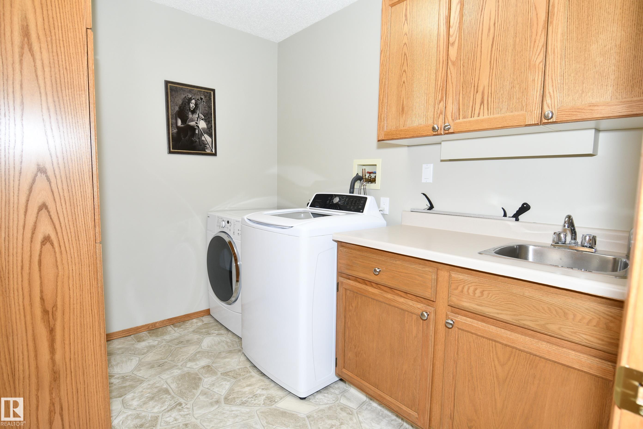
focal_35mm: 18
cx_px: 322
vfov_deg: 67.4
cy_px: 214
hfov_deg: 90.0
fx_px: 321
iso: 400
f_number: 5.6
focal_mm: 12
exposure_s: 1/60
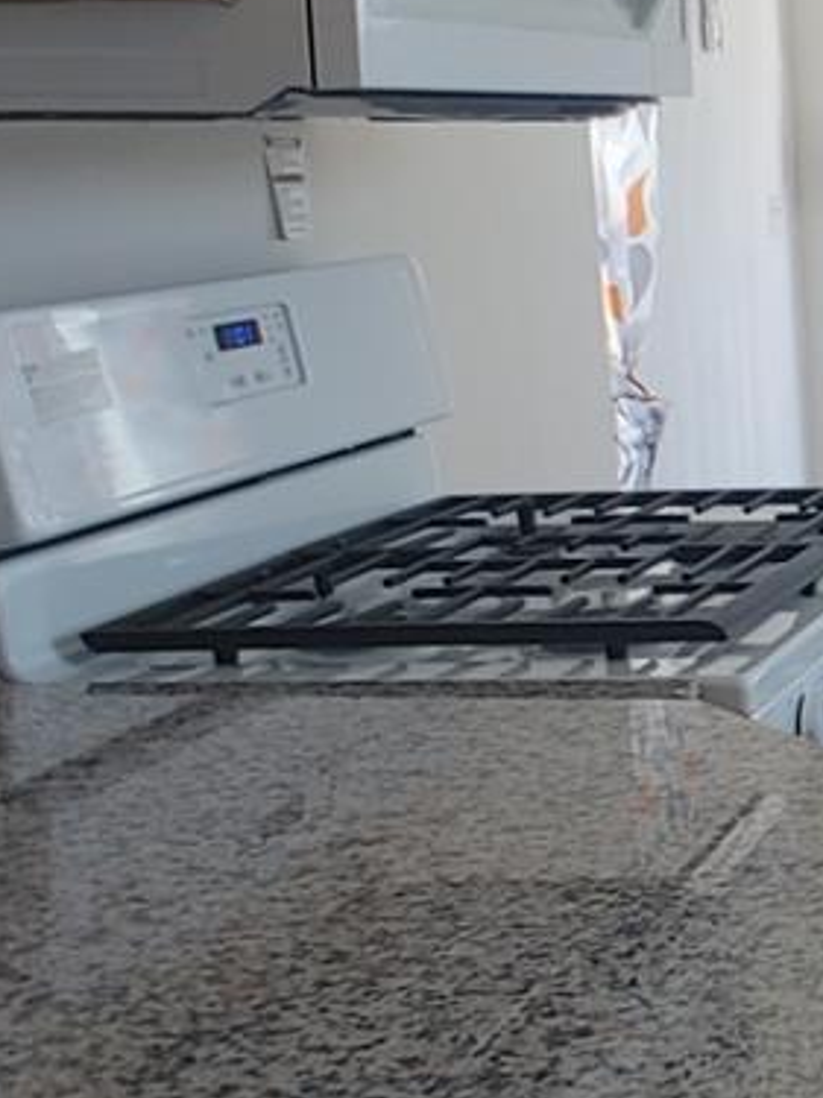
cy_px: 509
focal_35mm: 72
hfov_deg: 17.6
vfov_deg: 27.0
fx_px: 2284
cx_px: 1352
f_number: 1.9
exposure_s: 1/60
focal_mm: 1.78
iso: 50
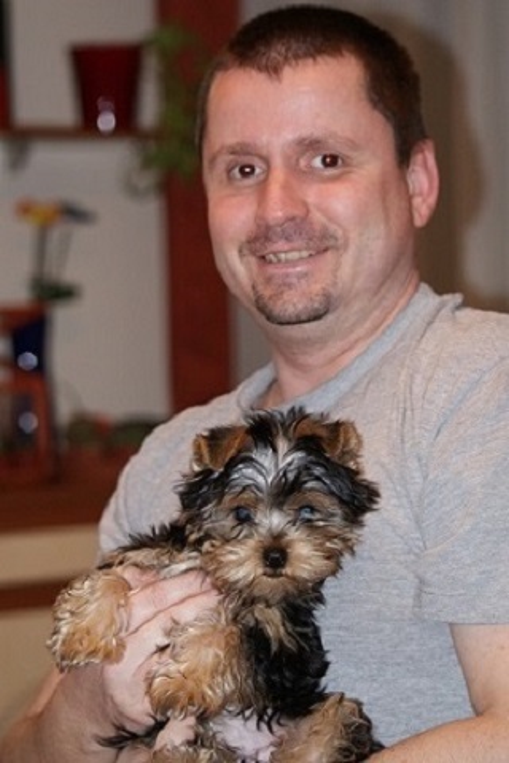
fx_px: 2227
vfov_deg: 19.5
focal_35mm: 105
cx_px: 254
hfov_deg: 13.0
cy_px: 382
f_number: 4.5
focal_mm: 70
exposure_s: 1/125
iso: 400
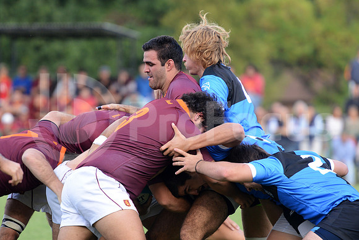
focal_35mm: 270
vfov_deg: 5.1
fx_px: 2693
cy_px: 120
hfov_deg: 7.6
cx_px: 180
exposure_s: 1/500
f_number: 4
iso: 640
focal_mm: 270
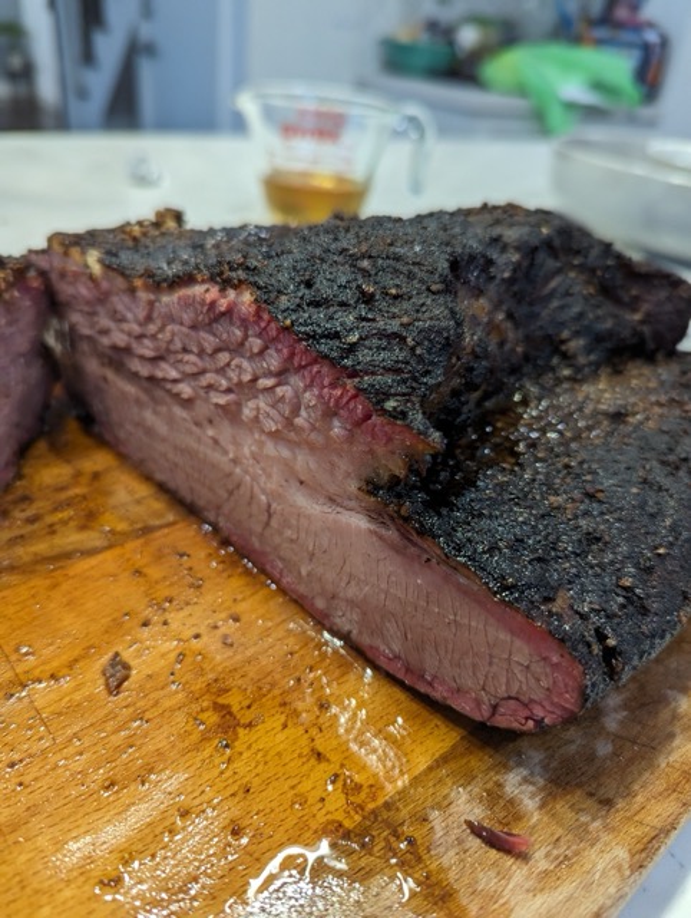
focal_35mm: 24
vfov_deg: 71.5
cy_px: 459
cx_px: 346
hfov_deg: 56.9
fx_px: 637
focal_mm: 6.81
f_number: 1.85
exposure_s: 1/120
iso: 222
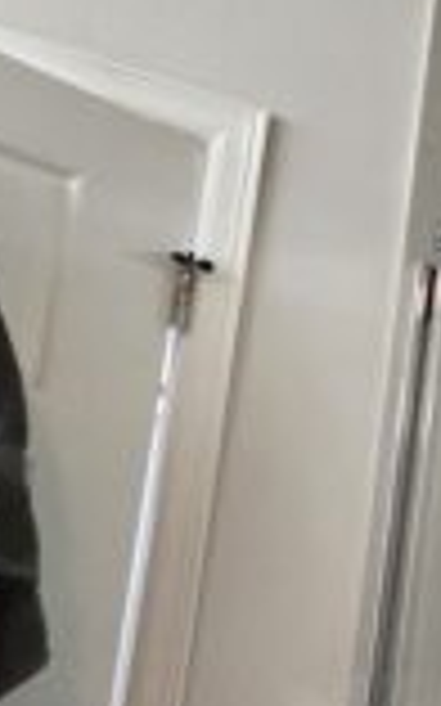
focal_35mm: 44
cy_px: 501
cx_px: 806
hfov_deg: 20.3
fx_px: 847
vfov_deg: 44.2
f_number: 2.2
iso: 1000
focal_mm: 2.2
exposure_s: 1/60
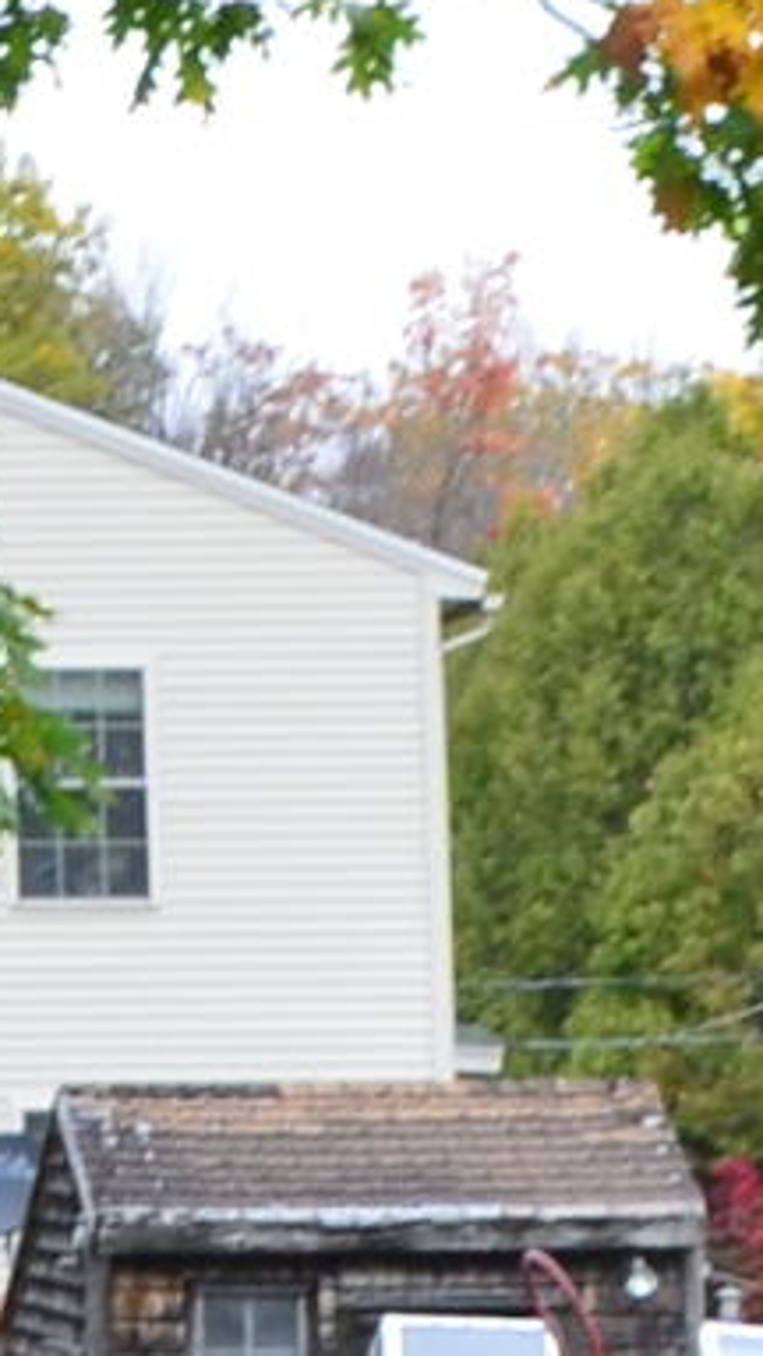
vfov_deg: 8.8
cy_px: 298
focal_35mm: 245
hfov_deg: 4.6
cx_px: -1900
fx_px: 8812
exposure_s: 1/125
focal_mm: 20
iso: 400
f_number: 9
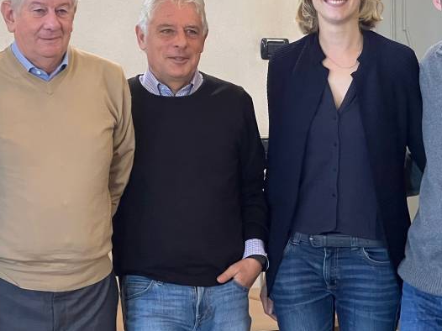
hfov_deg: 13.2
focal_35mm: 150
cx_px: 148
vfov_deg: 9.9
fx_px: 1914
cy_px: 125
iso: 400
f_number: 2.8
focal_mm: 9
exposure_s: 1/50
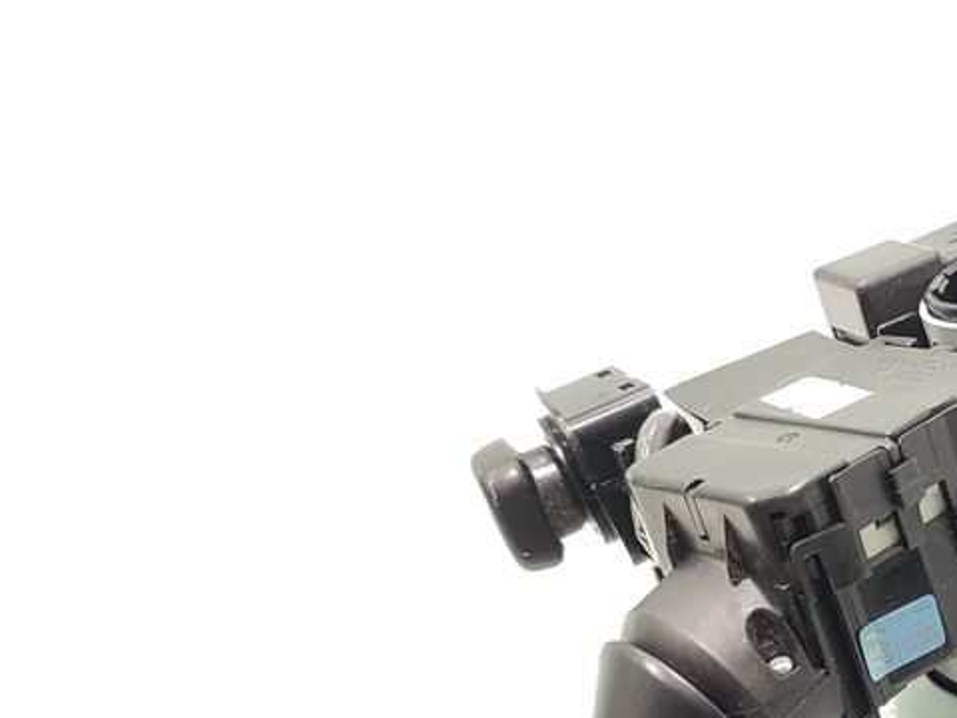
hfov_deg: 27.0
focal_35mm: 64
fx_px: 1769
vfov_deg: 22.1
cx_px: 1124
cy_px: 722
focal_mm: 5.89
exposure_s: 1/100
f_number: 1.89
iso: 400
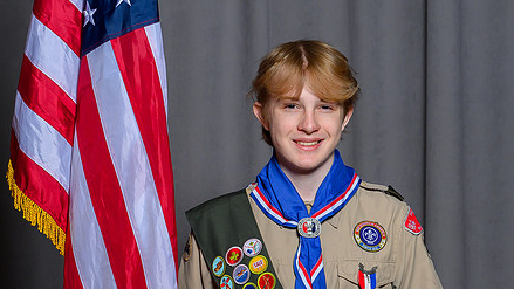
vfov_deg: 9.8
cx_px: 285
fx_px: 1676
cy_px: 205
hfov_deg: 17.4
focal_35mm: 123
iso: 400
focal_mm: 60
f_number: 7.1
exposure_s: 1/160
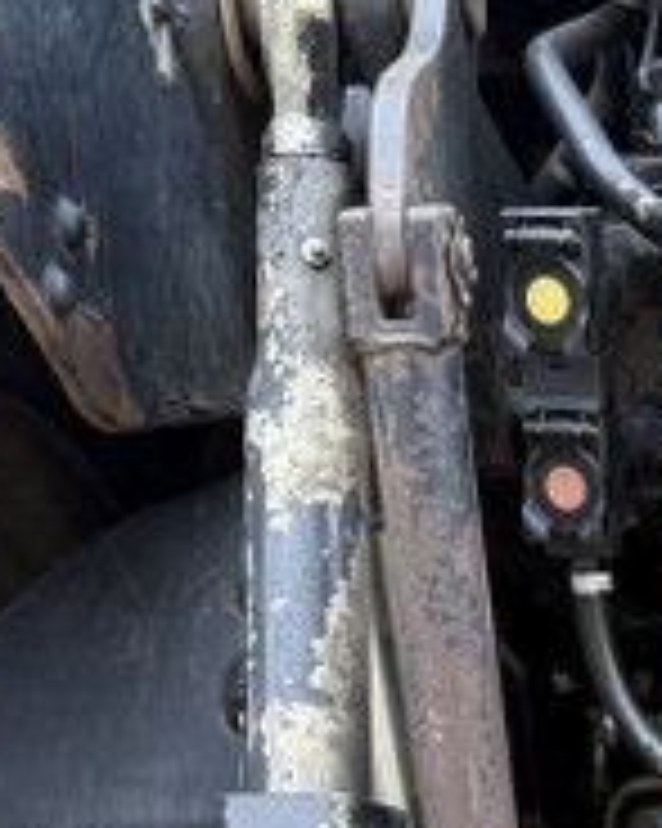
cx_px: 946
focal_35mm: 102
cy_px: 1310
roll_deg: -0.1
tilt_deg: -20.3
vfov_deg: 16.8
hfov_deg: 14.2
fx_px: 2500
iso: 100
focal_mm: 6.76
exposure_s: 1/180
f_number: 1.78
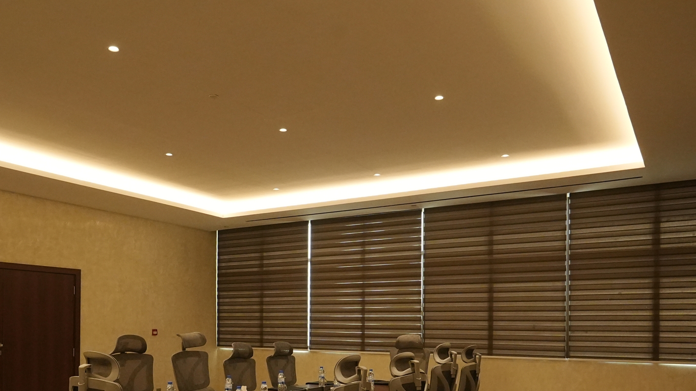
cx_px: 325
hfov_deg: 62.6
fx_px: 572
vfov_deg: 36.2
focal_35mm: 31
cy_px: 325
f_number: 7.1
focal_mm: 14
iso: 4000
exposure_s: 1/100
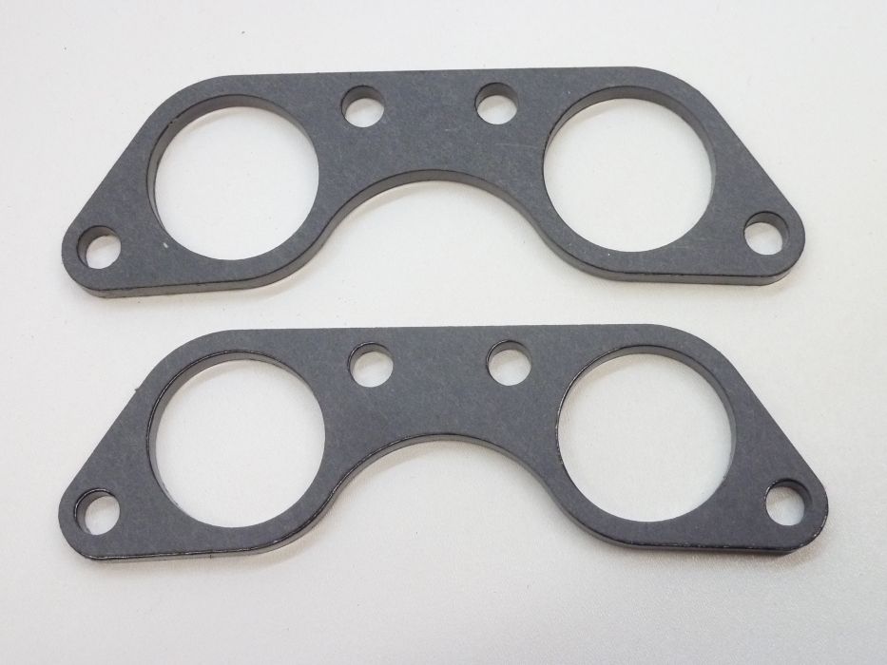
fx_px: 1717
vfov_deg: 21.9
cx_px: 444
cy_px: 332
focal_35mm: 67
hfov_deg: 29.0
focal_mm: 11
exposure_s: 1/30
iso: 400
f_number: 4.1
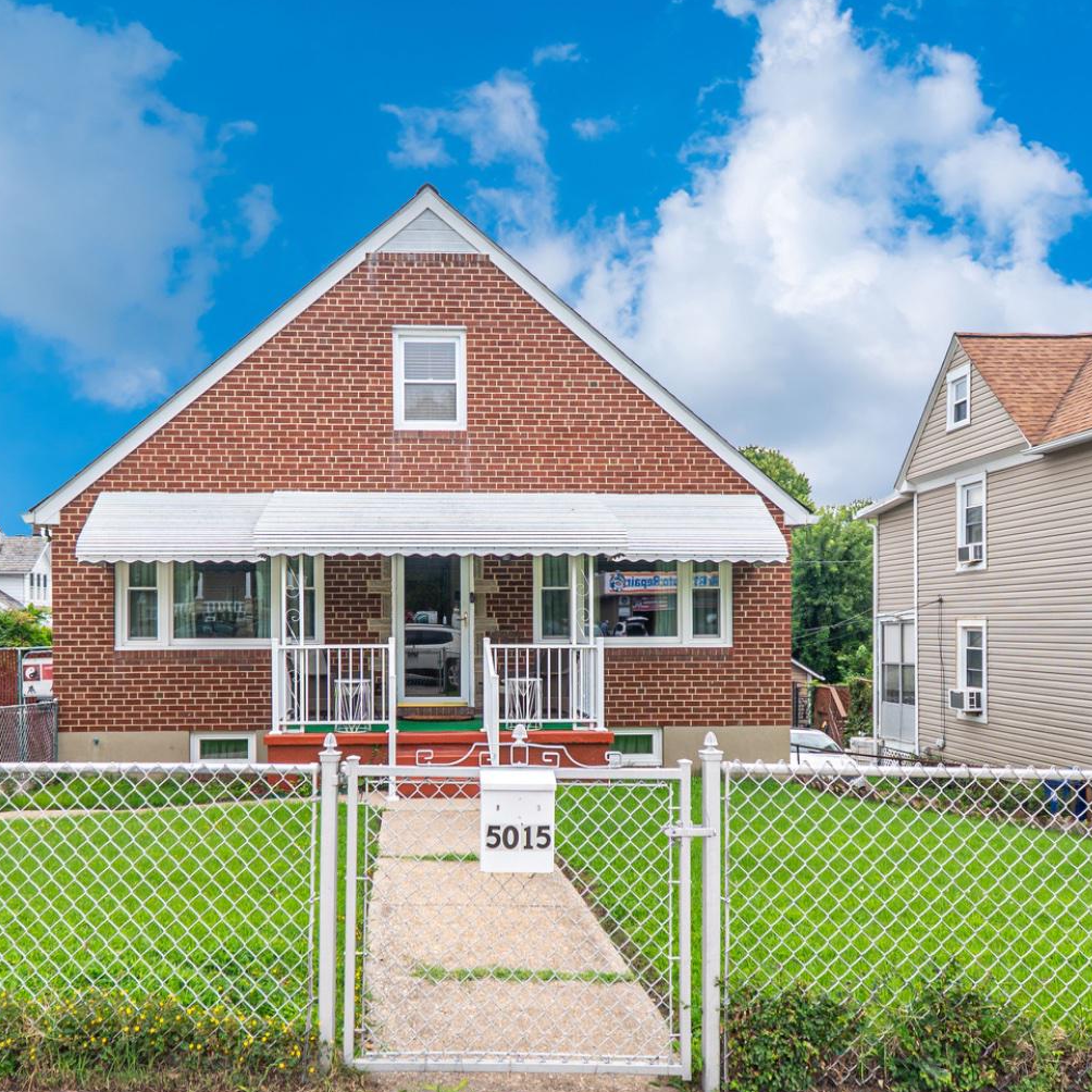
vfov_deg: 60.6
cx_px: 442
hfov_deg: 60.5
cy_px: 631
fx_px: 928
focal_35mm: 26
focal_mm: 10
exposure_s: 1/250
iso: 125
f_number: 4.5
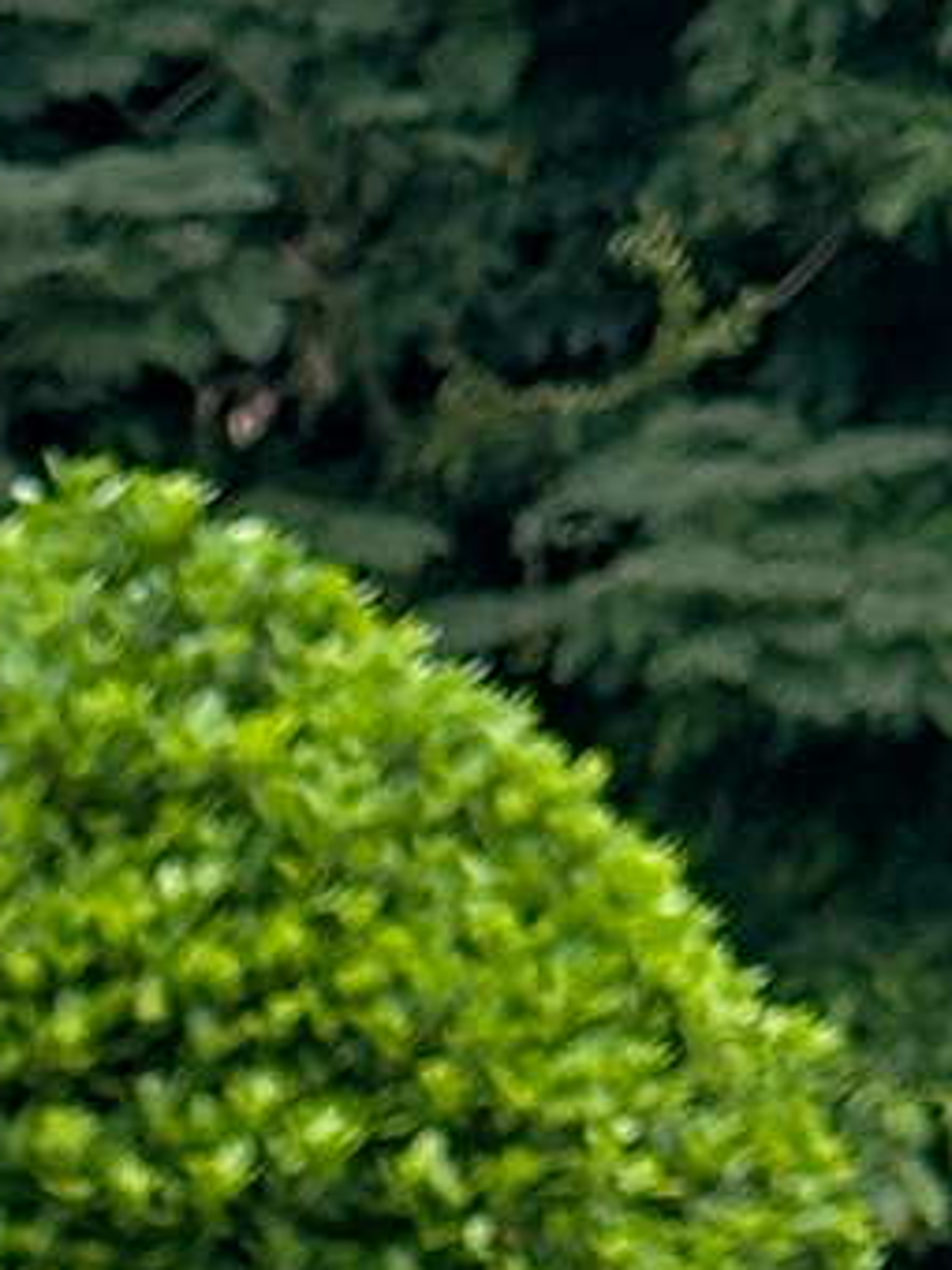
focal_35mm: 339
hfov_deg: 4.2
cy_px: 3492
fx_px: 12431
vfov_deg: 5.6
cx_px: -2255
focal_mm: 6.86
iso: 64
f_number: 1.78
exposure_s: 1/791
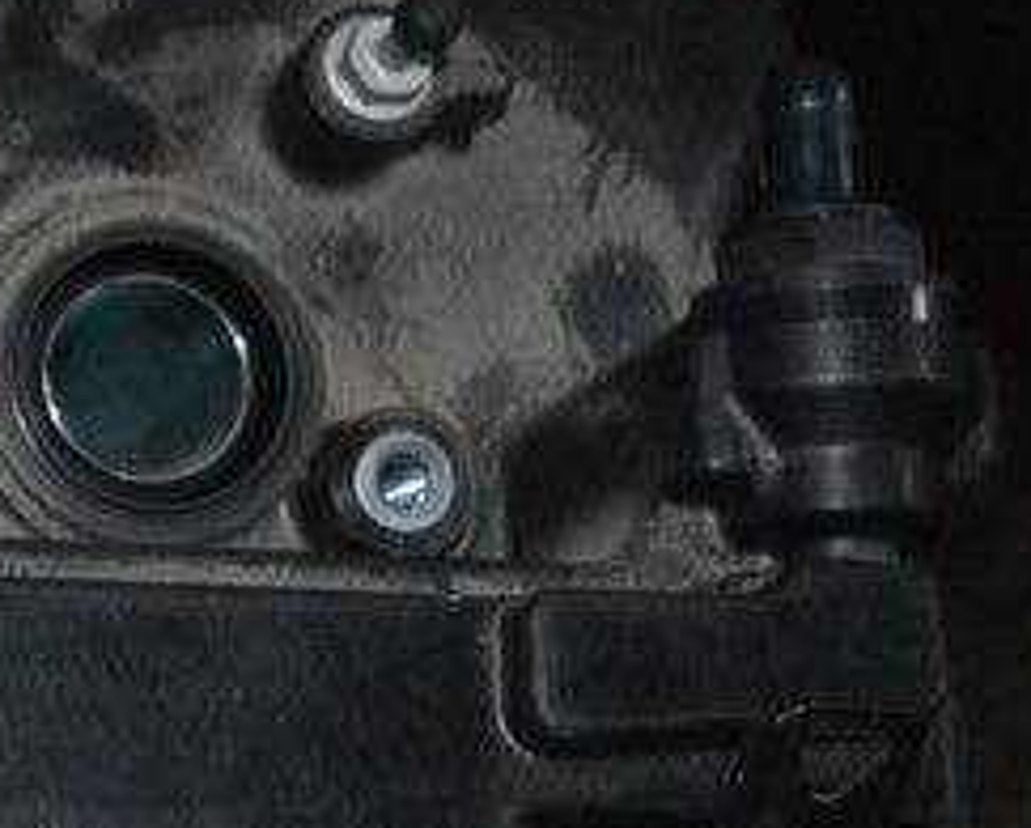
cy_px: 503
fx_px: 4338
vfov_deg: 10.9
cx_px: -1086
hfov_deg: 12.0
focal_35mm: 142
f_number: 4
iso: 3200
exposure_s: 1/60
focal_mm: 24
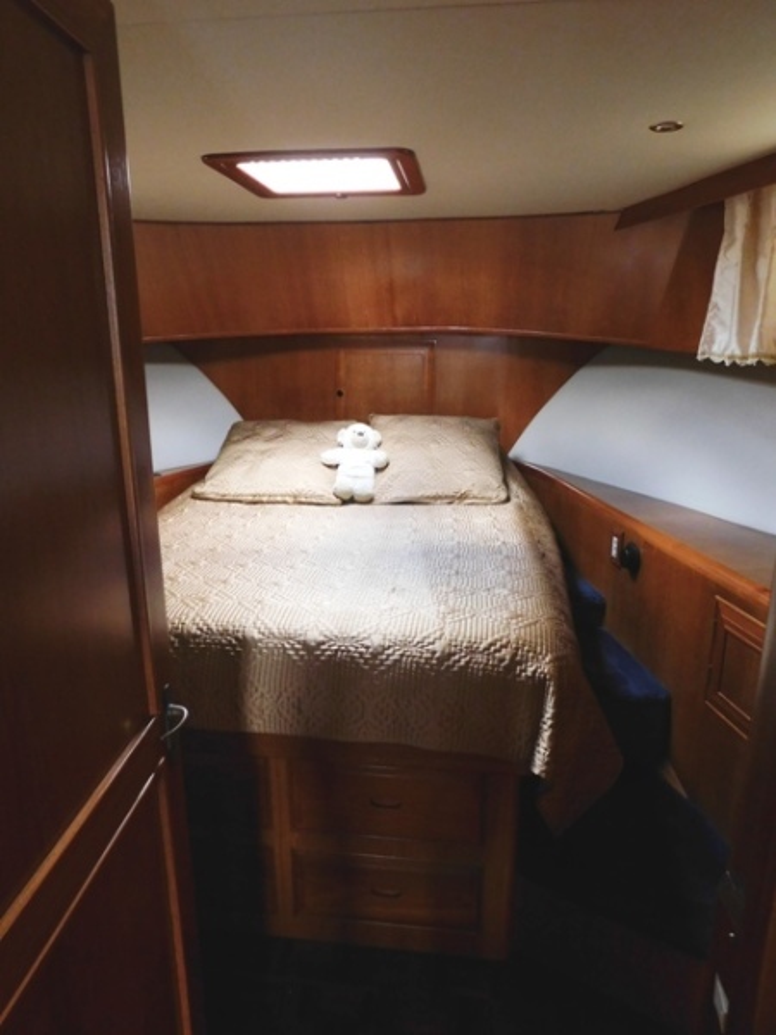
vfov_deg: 73.9
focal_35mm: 23
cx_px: 388
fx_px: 687
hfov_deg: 58.9
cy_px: 518
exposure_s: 1/30
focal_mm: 4
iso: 320
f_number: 3
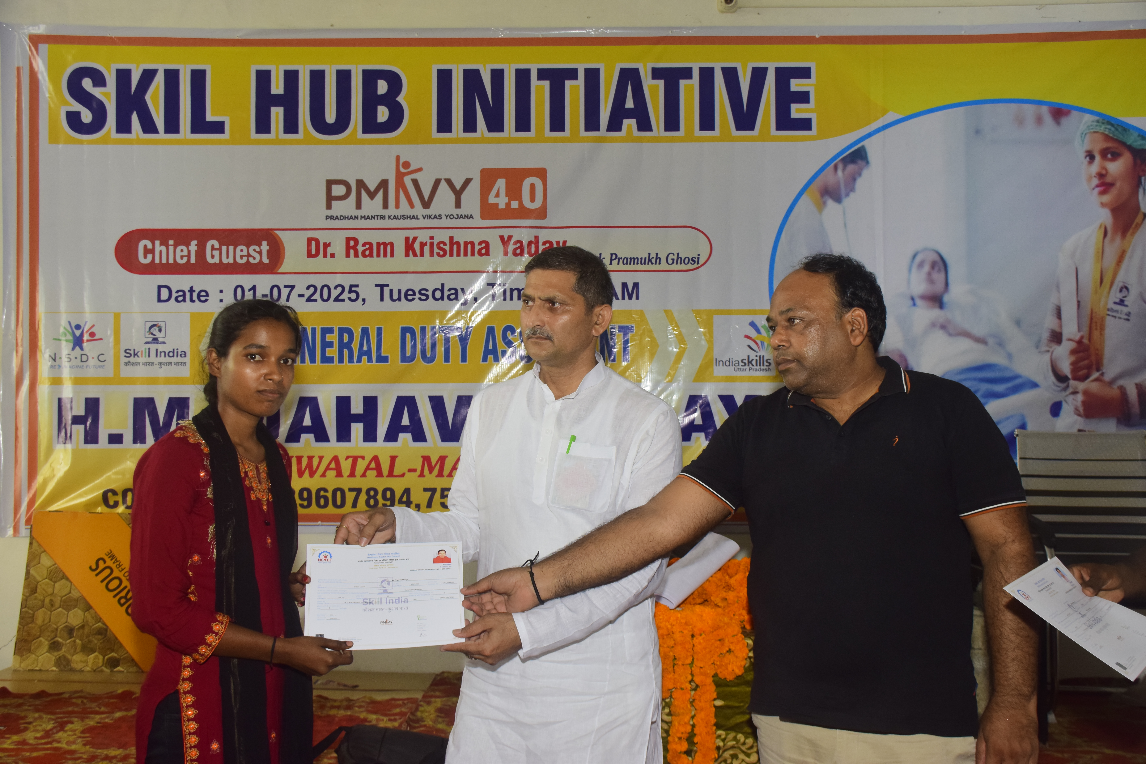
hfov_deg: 53.1
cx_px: 573
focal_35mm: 36
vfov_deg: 36.9
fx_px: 1146
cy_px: 382
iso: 500
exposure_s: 1/160
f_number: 5.6
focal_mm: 24
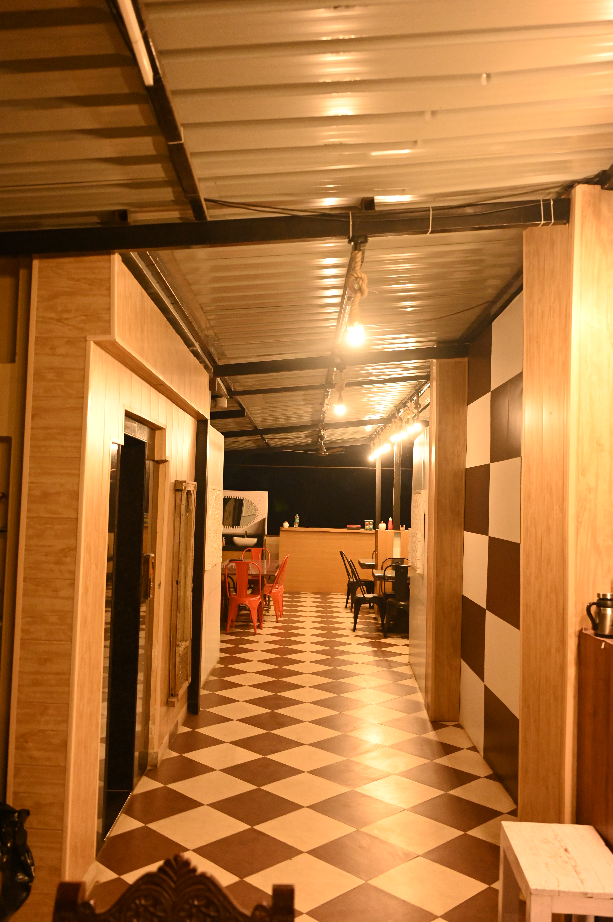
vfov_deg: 61.1
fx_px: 780
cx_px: 306
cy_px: 461
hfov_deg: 42.9
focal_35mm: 30
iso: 6400
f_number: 4
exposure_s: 1/50
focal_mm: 30.5
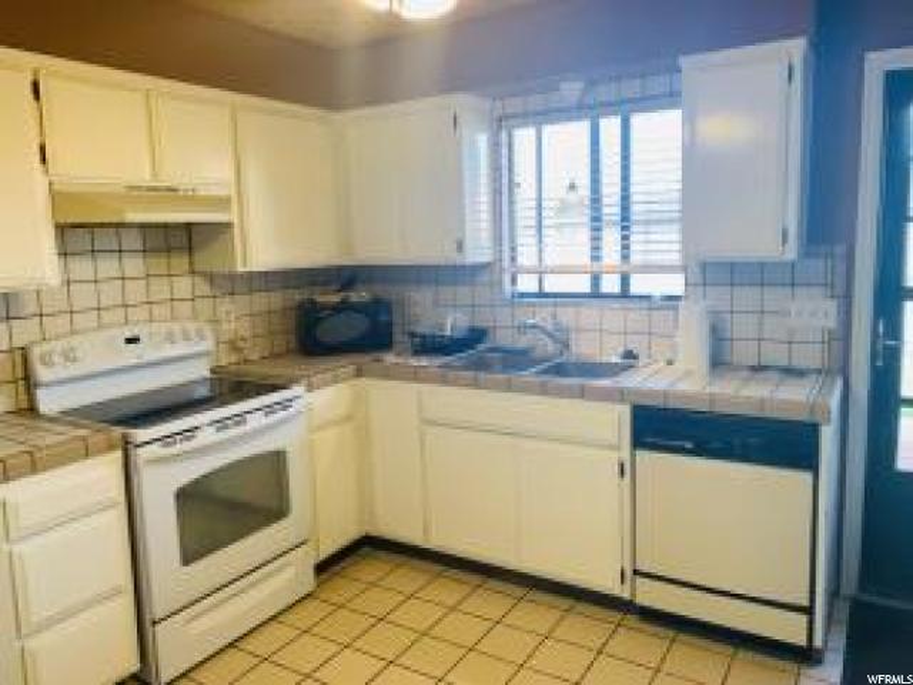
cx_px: 456
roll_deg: +1.1
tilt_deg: -10.1
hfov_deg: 67.3
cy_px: 342
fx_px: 686
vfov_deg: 53.1
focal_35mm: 26
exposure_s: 1/60
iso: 80
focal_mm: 4.25
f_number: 1.8
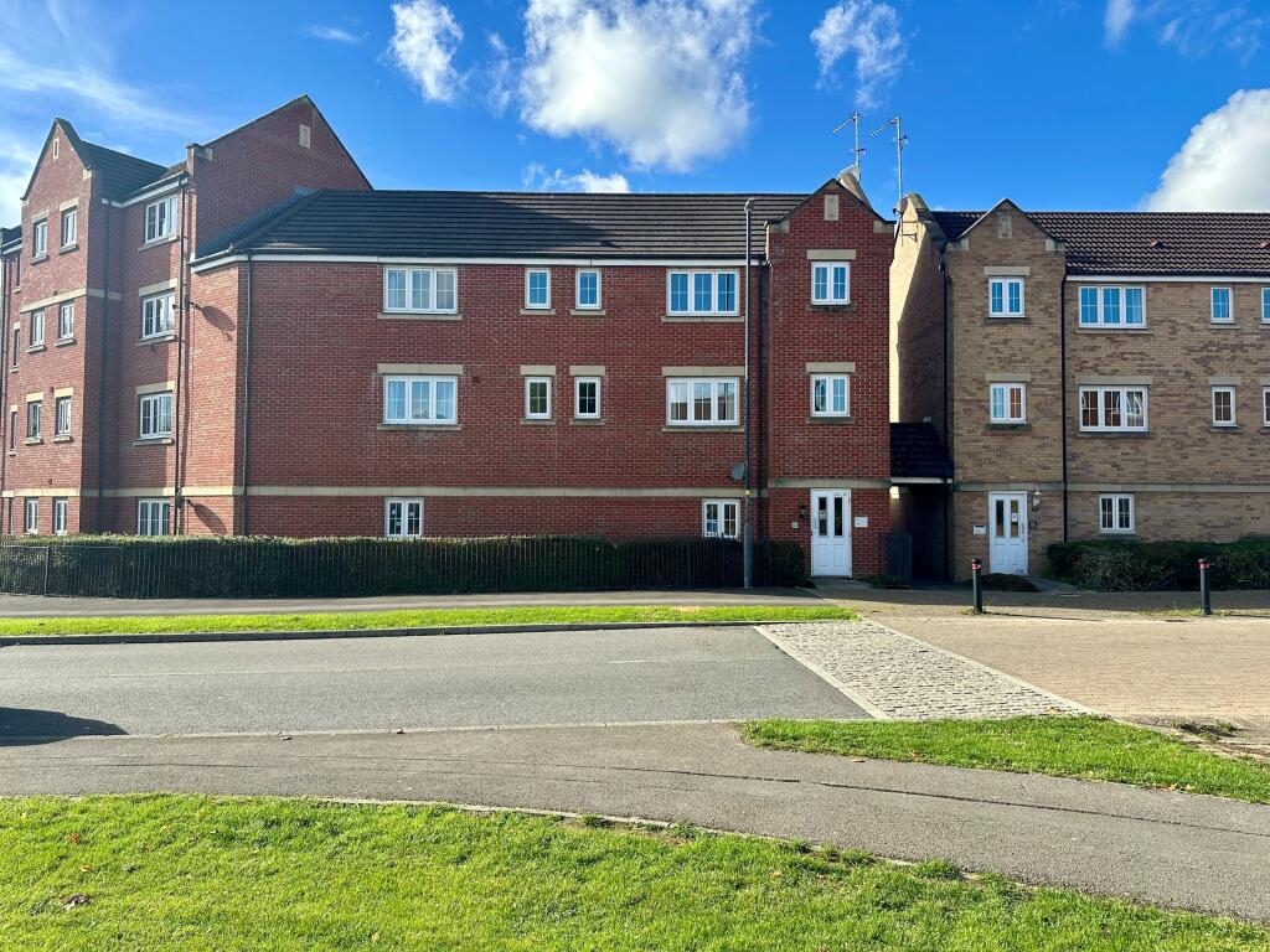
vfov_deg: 56.8
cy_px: 476
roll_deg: -0.7
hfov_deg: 71.6
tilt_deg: +2.5
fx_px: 881
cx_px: 635
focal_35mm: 24
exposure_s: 1/2410
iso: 80
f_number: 1.78
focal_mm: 6.86
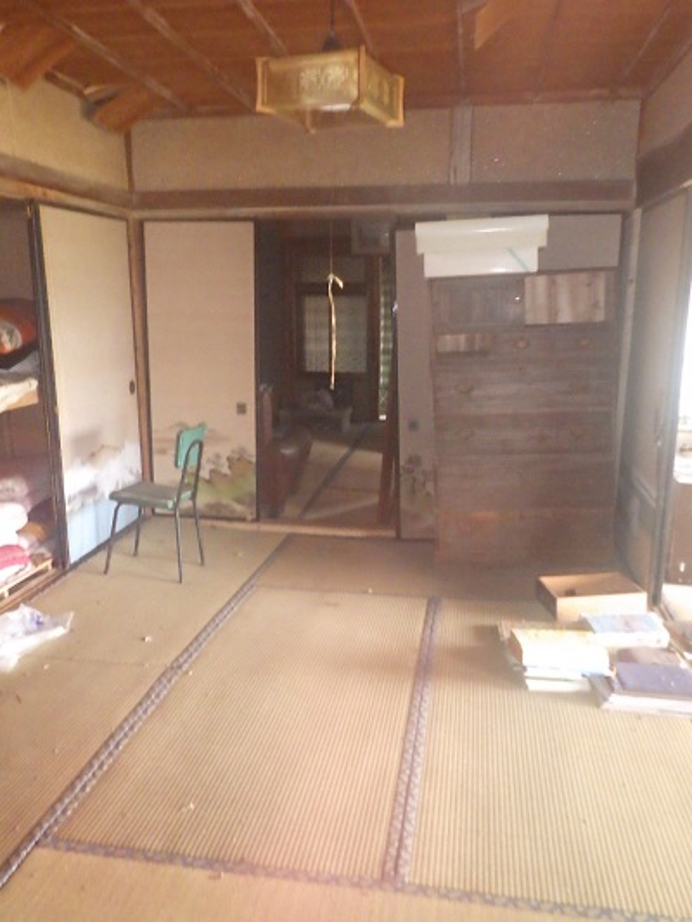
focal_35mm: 28
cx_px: 346
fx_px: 746
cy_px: 461
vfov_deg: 63.4
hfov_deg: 49.8
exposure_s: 1/40
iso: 1600
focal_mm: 5
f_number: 3.5
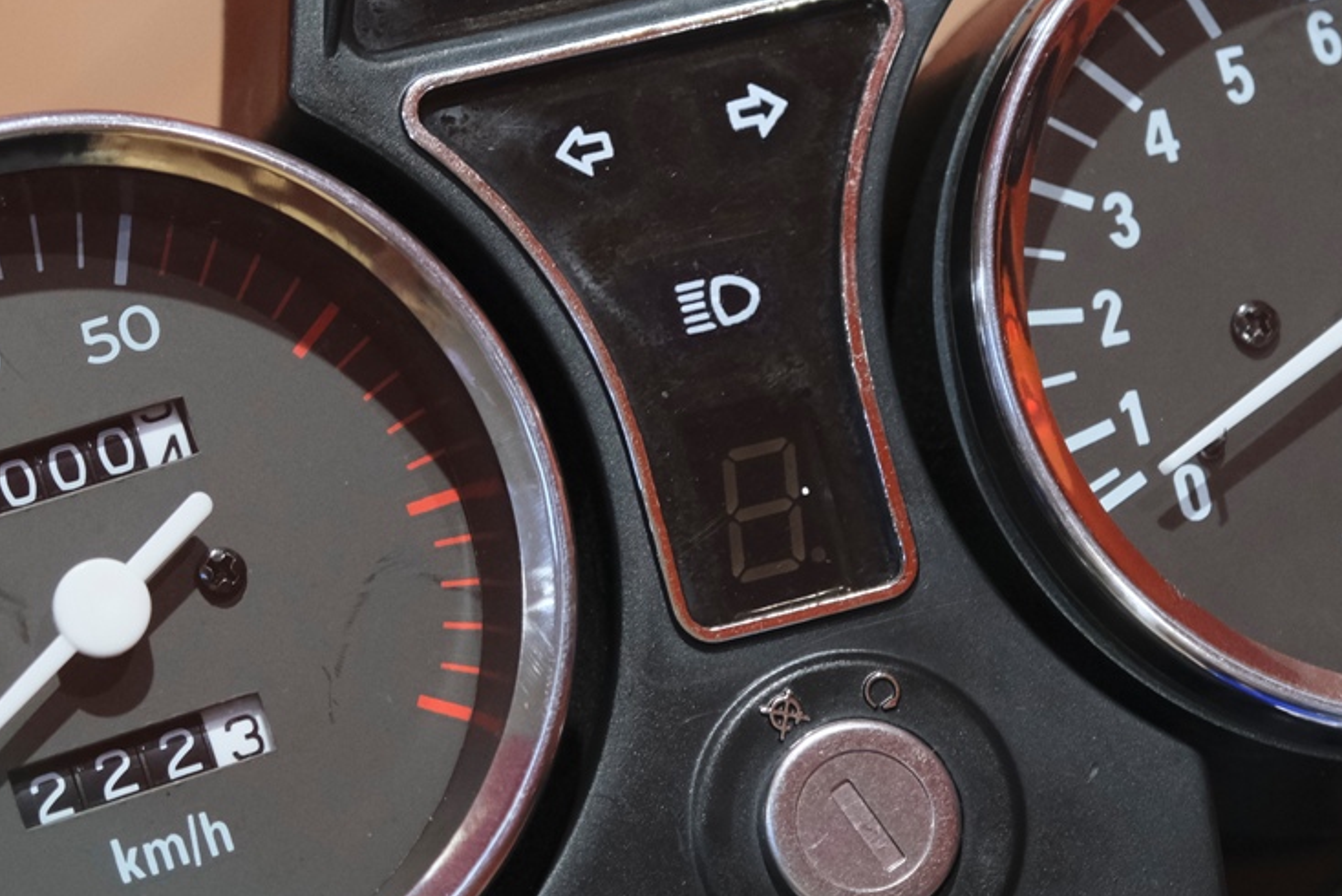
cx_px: 790
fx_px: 5444
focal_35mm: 146
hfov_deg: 14.0
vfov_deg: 9.4
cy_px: 281
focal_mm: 44.7
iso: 1600
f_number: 4
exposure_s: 1/100
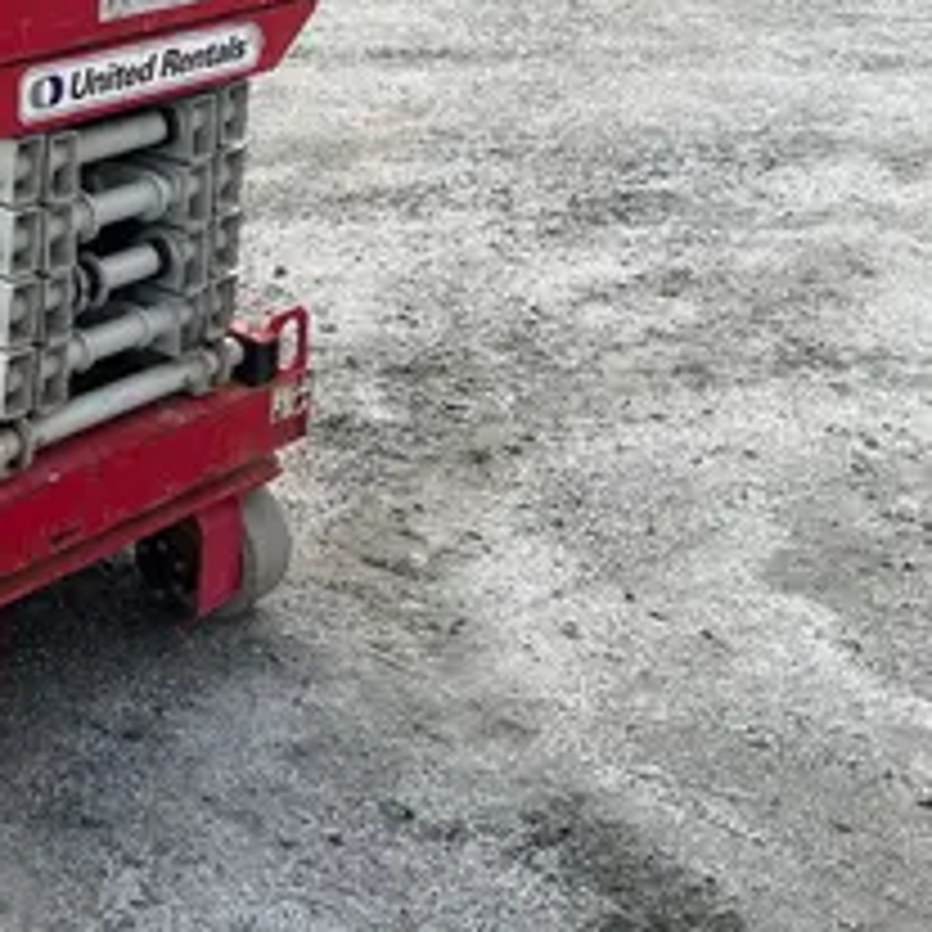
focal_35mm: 61
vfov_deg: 26.8
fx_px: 1858
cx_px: -27
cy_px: 25
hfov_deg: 26.5
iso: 50
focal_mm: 5.1
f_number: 1.6
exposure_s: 1/362
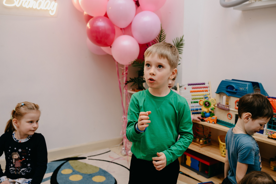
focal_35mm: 35
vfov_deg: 37.9
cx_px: 138
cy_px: 92
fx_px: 268
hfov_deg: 54.4
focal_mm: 35
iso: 400
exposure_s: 1/160
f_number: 3.2
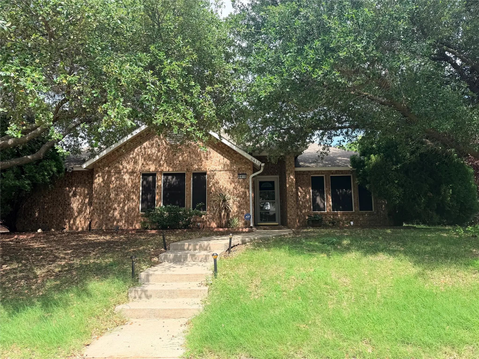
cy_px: 180
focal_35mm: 24
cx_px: 240
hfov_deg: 71.6
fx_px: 332
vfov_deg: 56.8
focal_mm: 6.76
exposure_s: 1/1493
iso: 80
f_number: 1.78
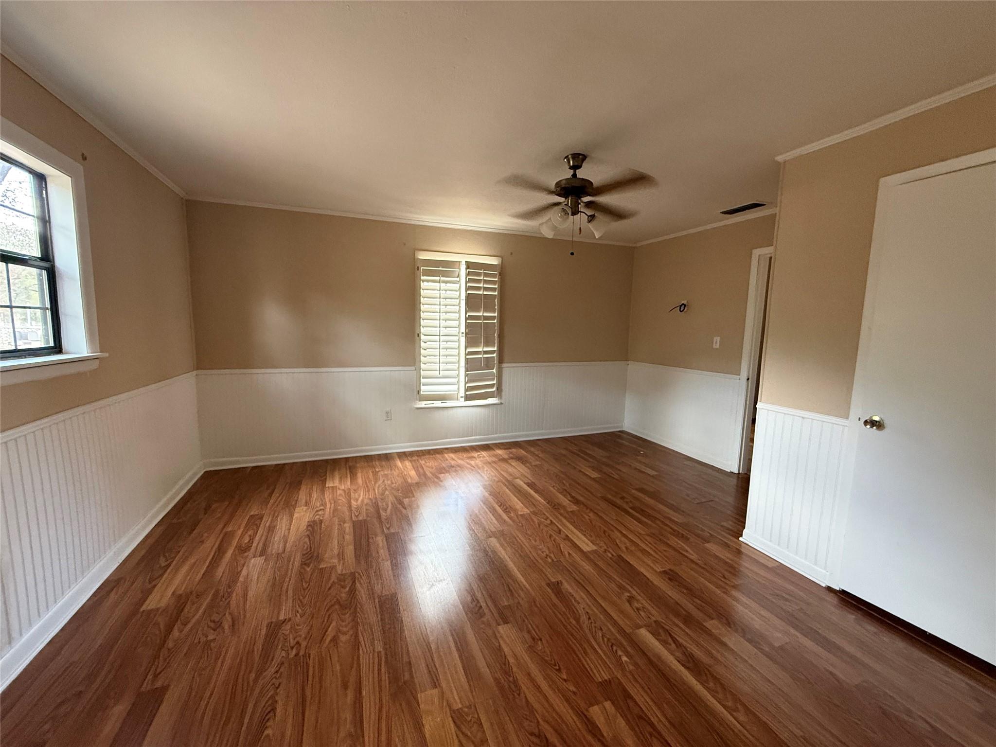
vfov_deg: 85.7
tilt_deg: -5.6
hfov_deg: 102.1
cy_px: 374
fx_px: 403
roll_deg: -1.4
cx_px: 498
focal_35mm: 14
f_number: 2.2
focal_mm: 2.22
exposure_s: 1/60
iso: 500
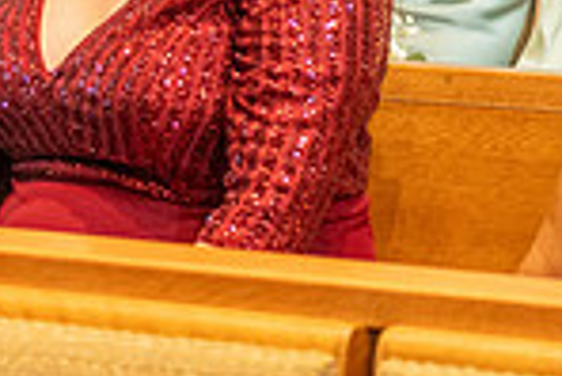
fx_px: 4297
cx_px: -440
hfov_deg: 7.3
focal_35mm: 275
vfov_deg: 5.0
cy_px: -28
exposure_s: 1/160
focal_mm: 70
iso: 1600
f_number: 2.8
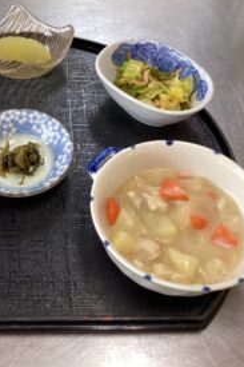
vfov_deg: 44.5
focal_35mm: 44
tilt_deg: -53.3
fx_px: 448
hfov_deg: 29.5
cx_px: 35
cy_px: 182
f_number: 2.4
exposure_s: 1/50
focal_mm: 3.3
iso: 80
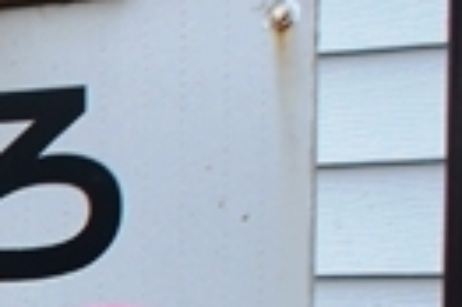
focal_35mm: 165
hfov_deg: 9.9
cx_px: -853
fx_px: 2115
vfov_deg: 8.1
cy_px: 505
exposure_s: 1/320
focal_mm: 18
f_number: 6.3
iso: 200
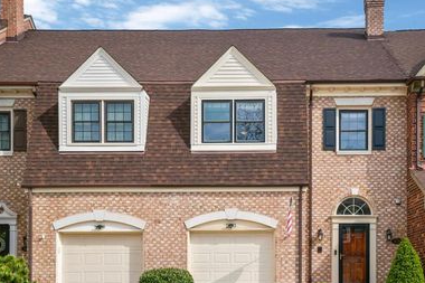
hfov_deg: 42.5
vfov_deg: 29.2
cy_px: 168
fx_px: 543
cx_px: 258
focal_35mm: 46
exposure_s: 1/3200
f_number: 8
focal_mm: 35
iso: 1250
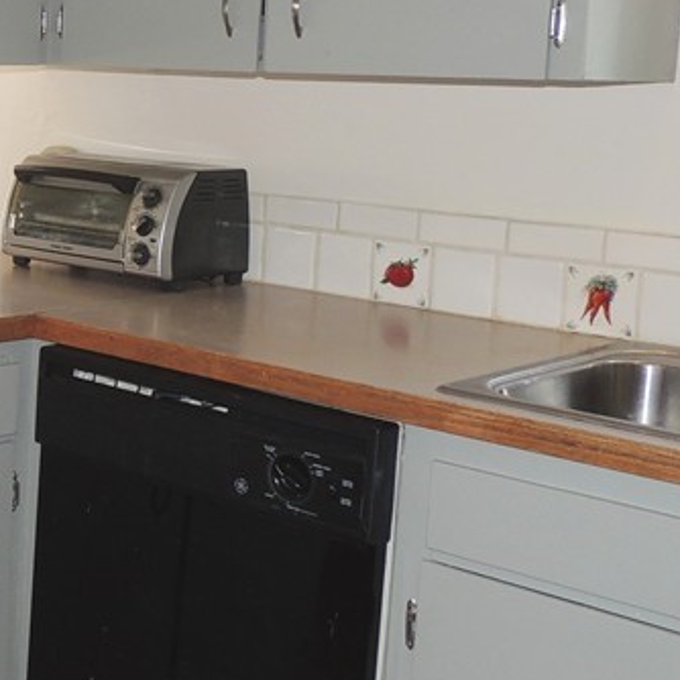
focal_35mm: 65
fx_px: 1445
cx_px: -149
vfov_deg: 26.4
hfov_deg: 24.0
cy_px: 238
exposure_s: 1/100
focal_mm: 4.3
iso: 100
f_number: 3
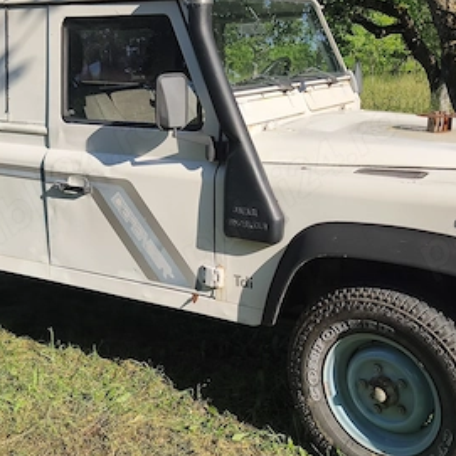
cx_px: 172
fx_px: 671
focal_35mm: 45
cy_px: 207
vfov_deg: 37.5
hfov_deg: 37.3
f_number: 1.65
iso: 50
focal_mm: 6.18
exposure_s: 1/1062
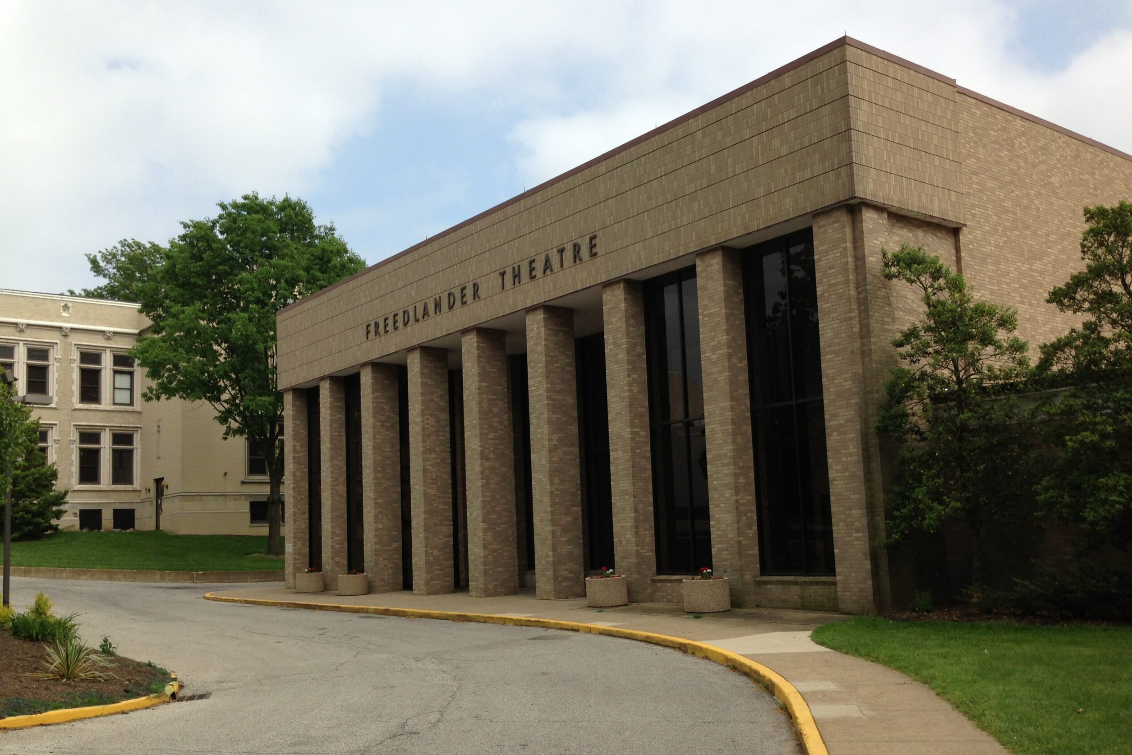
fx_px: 1101
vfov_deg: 37.8
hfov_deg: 54.4
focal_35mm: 35
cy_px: 414
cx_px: 565
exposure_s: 1/1391
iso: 50
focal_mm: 4.13
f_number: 2.4
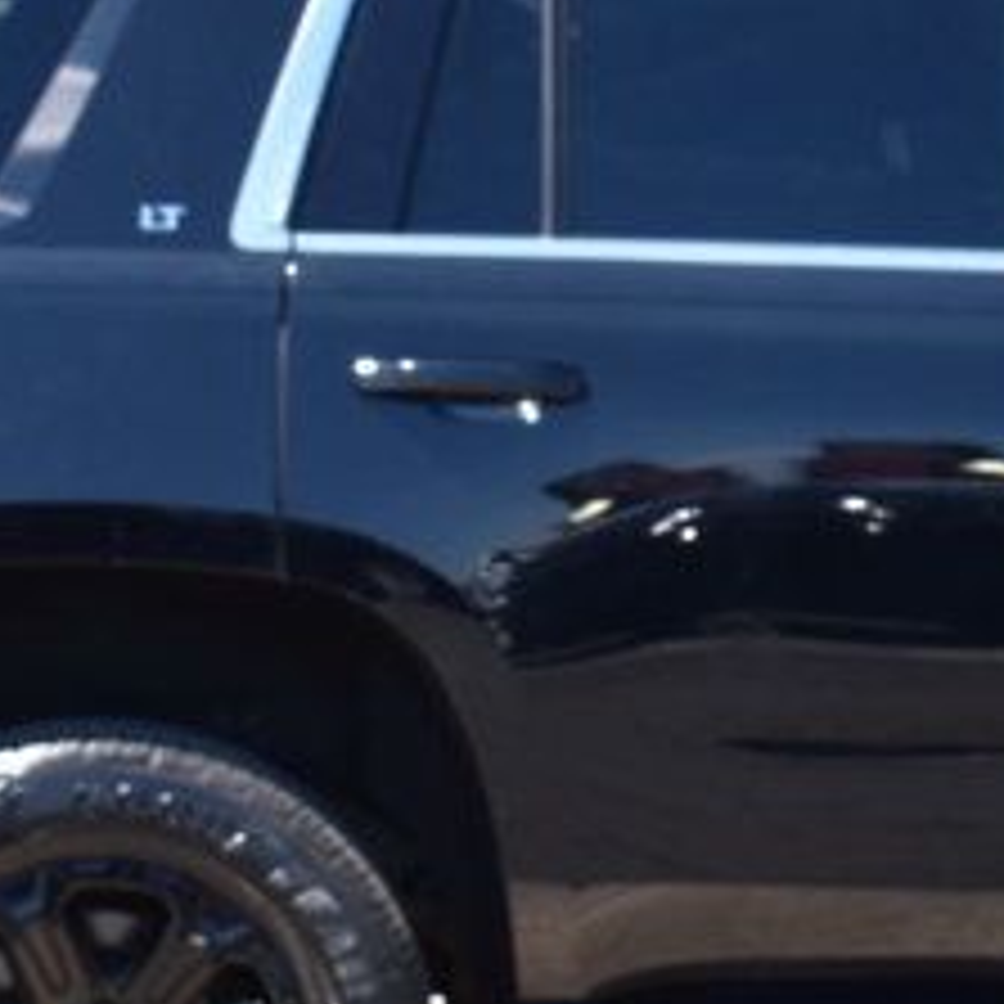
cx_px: 923
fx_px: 7285
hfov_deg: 7.9
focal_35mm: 222
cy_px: 378
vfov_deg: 7.9
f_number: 10
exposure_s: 1/250
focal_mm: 38
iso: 400
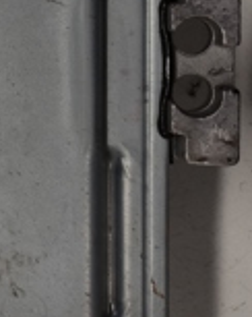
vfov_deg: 18.4
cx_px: -322
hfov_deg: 12.4
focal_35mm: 102
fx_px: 953
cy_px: 15
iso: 100
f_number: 1.89
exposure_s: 1/303
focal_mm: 5.43
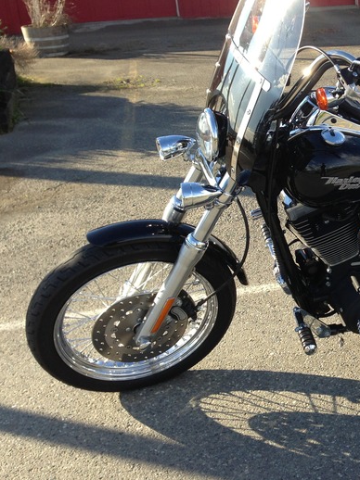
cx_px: 354
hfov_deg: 27.1
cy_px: 203
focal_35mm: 51
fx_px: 708
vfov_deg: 37.4
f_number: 2.4
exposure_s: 1/441
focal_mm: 4.13
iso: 50
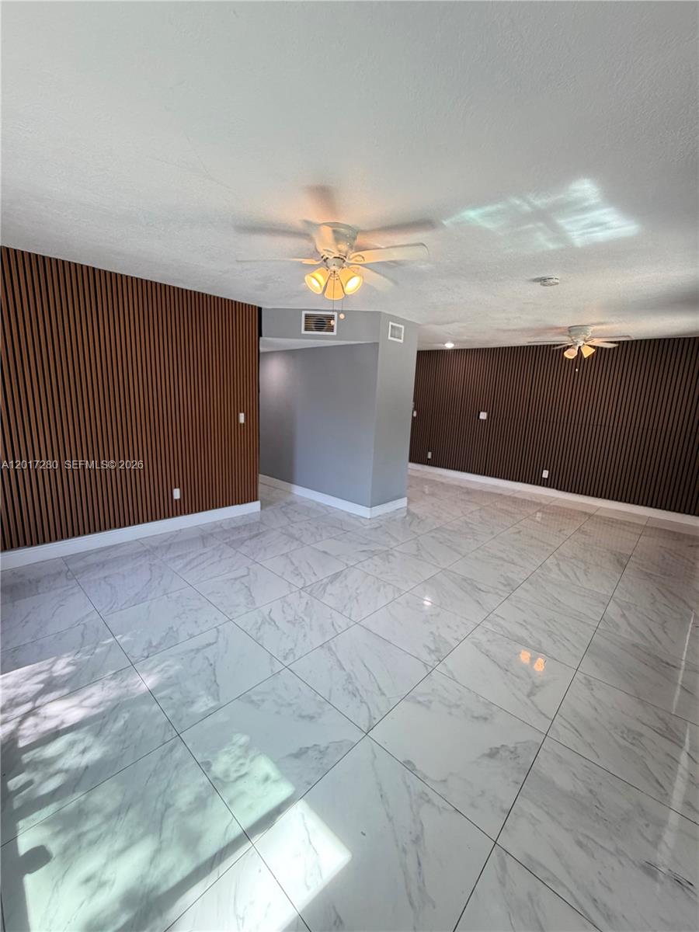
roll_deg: -2.4
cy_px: 466
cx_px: 350
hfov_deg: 85.7
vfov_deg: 102.1
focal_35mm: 14
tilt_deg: -10.4
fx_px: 377
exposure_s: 1/120
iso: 200
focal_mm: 2.22
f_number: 2.2
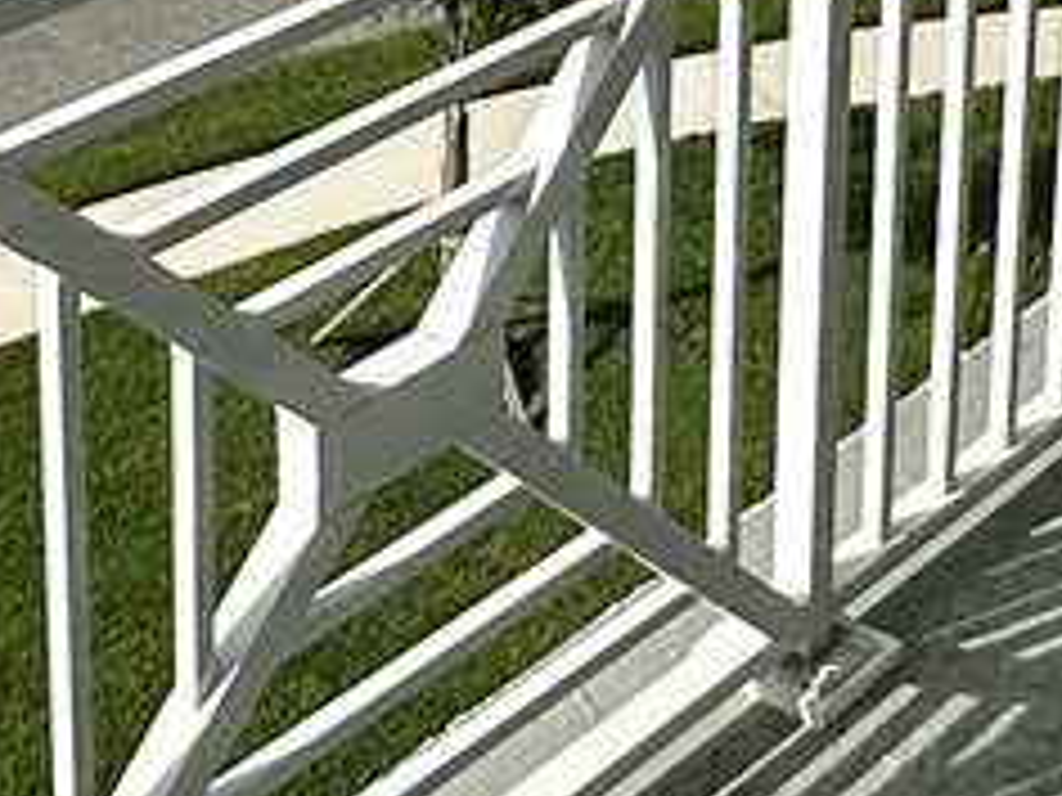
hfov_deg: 20.5
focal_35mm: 95
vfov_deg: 14.3
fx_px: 2915
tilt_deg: -14.3
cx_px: 274
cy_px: -463
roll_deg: -0.3
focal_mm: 2.22
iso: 50
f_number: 2.2
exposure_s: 1/3205
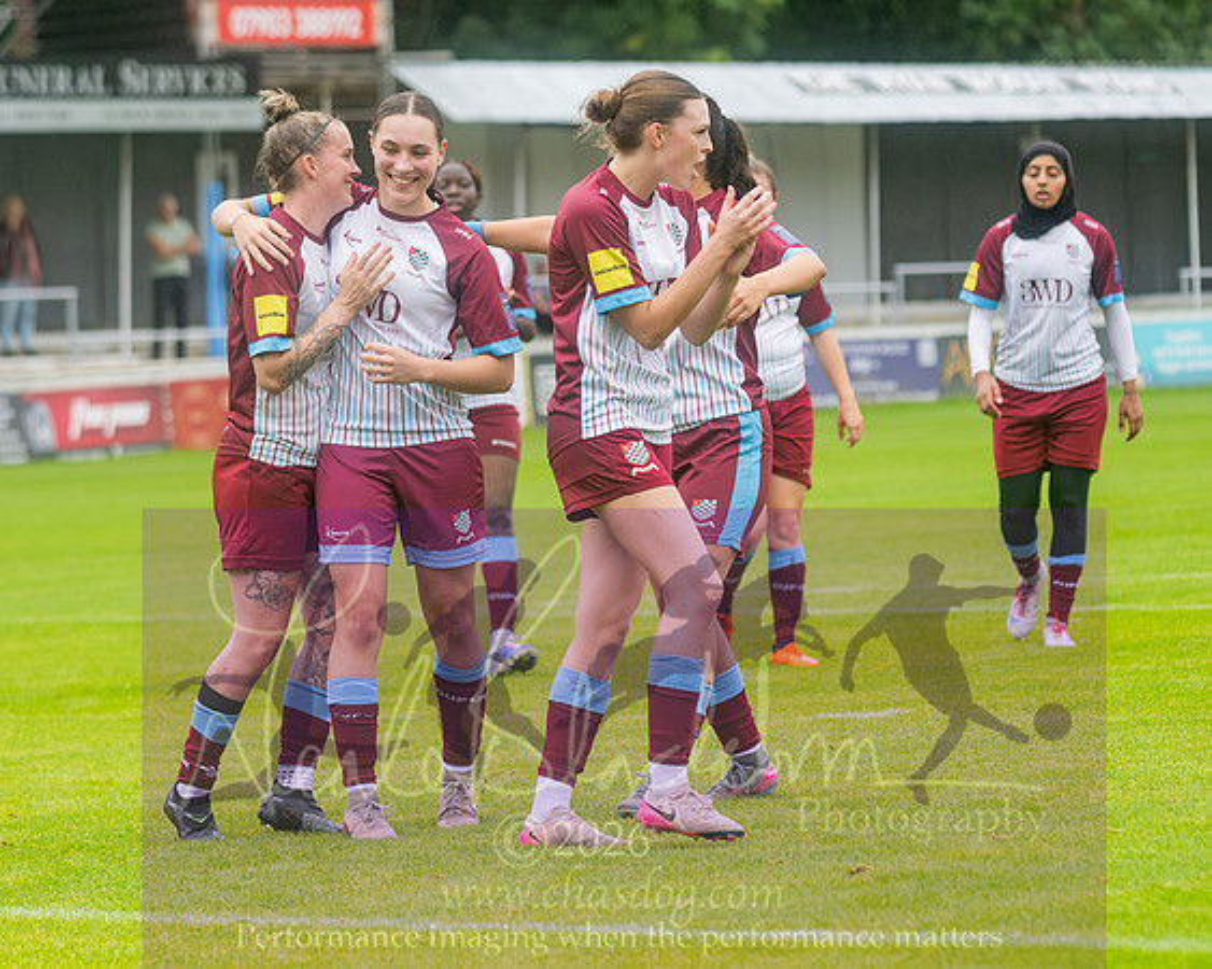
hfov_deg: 9.6
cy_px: 484
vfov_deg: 7.7
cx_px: 280
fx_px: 7185
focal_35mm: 200
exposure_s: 1/1600
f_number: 2.8
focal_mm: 120
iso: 500
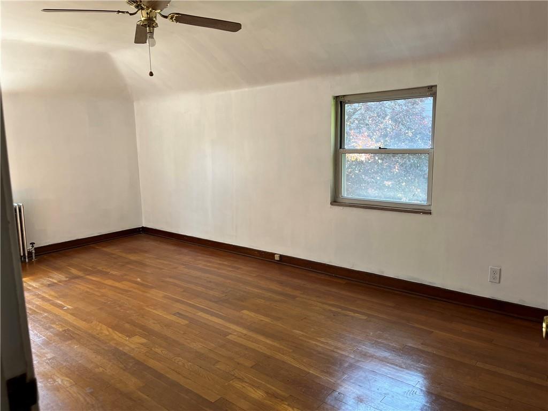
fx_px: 412
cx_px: 274
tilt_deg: -8.3
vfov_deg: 53.1
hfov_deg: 67.3
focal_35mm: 26
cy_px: 206
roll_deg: +1.3
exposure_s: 1/121
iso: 100
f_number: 1.6
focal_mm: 5.1
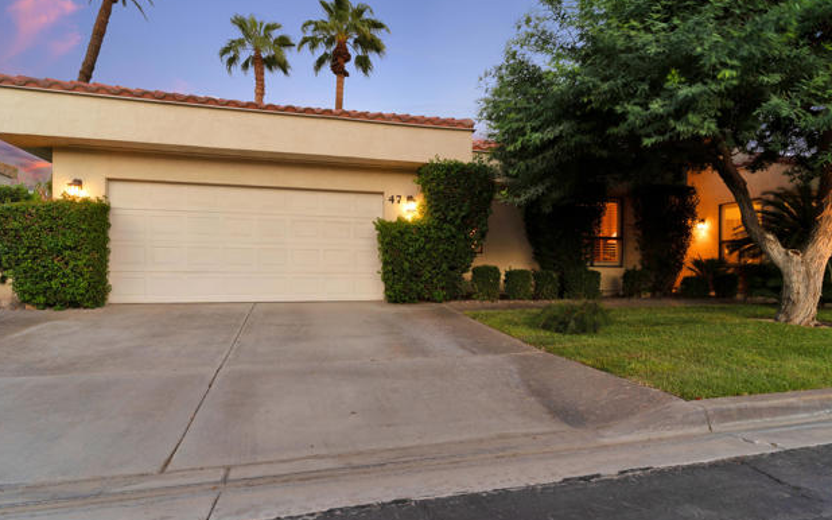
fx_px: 431
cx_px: 413
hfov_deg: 88.0
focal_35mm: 19
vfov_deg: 62.1
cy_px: 278
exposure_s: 1/5
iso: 320
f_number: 9
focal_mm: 18
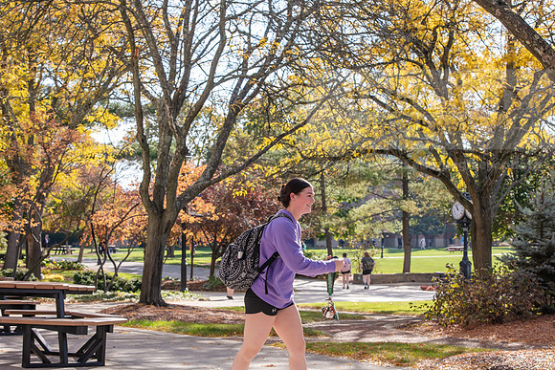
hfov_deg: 28.8
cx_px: 278
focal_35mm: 70
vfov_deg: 19.5
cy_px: 185
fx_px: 1079
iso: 250
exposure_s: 1/200
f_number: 8
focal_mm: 70
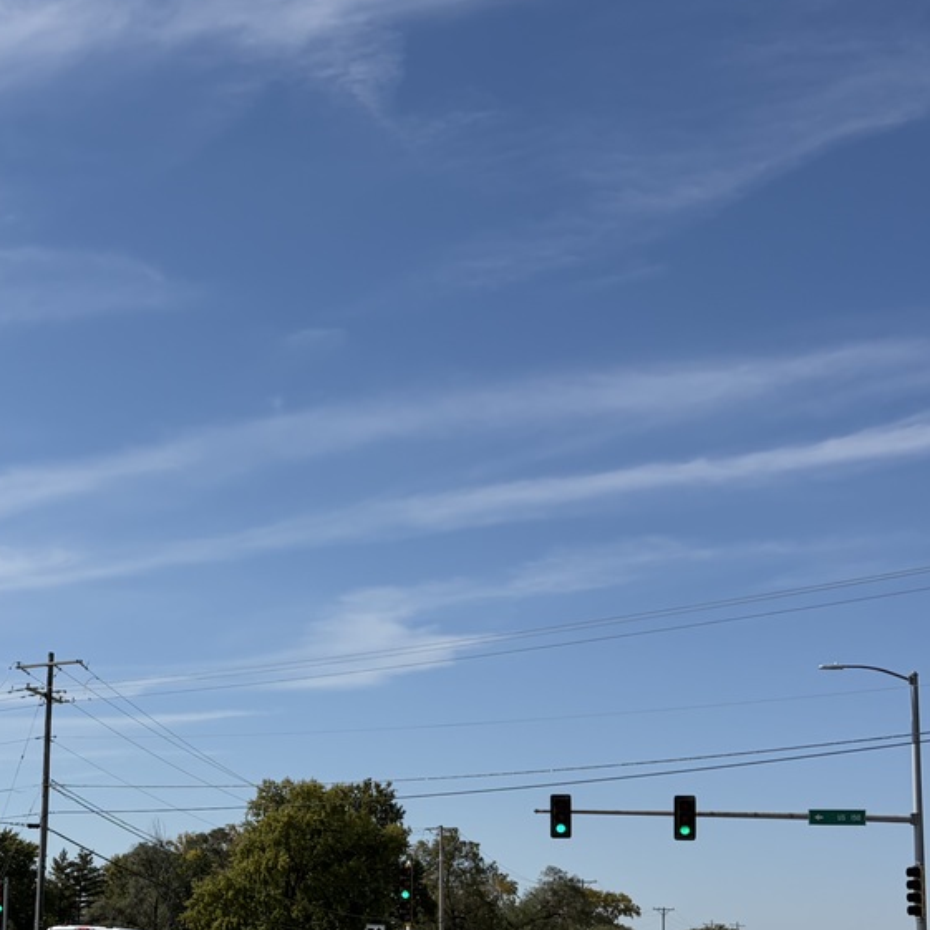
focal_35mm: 59
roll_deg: -2.4
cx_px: 111
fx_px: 1793
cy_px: 738
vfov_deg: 28.5
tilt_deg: +7.7
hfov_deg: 28.1
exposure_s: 1/6993
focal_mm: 5.96
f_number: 1.6
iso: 50
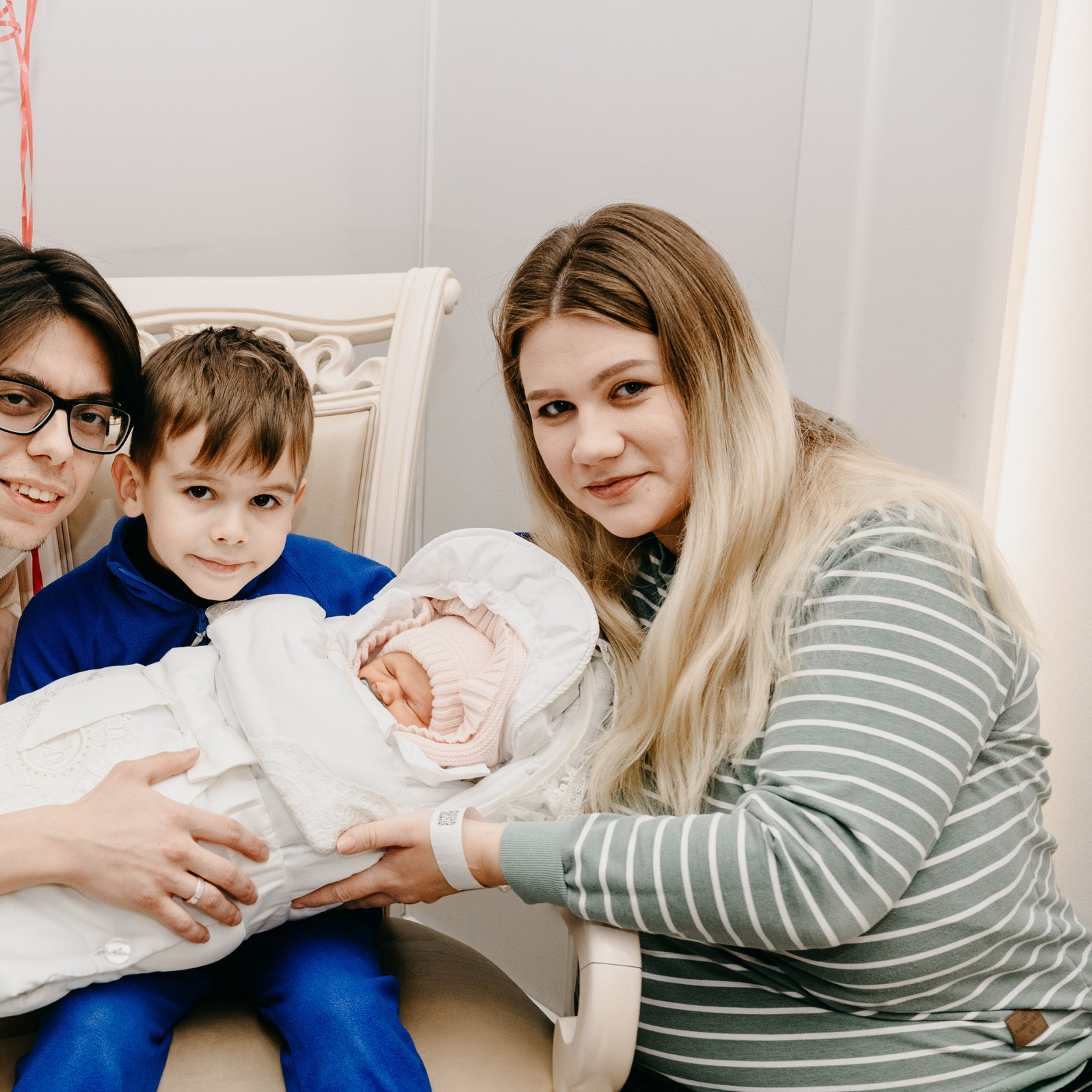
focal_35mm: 57
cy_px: 651
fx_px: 2034
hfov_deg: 29.1
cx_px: 148
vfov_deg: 30.0
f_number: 4.5
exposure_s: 1/160
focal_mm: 35
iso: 320
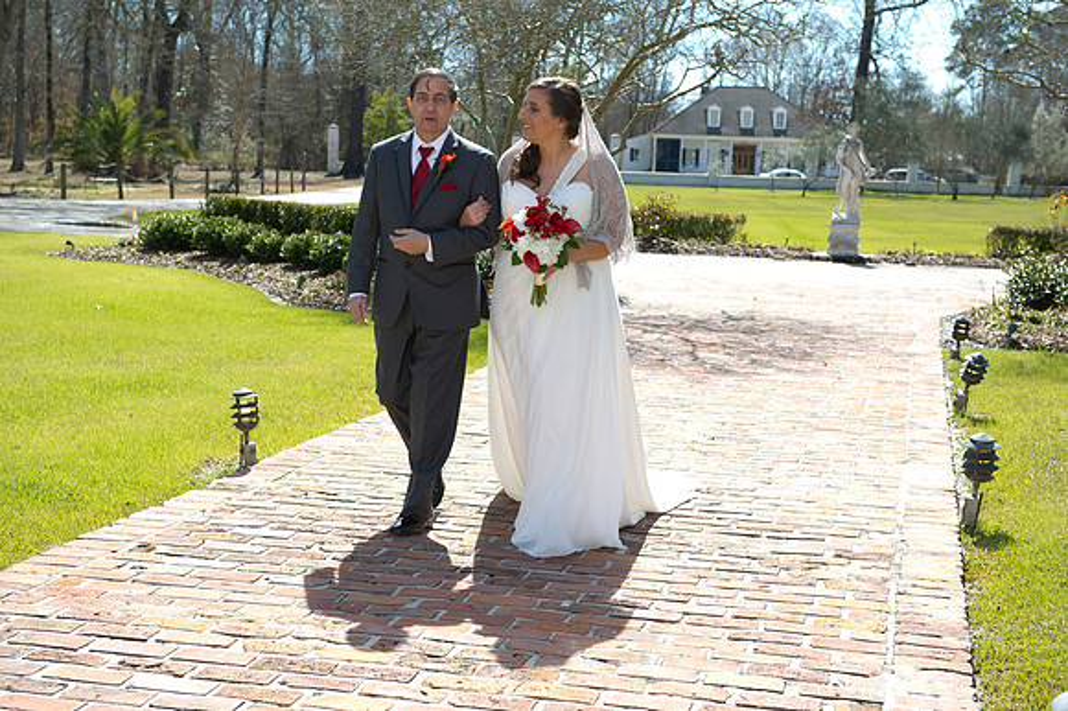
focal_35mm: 56
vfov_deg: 24.2
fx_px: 1660
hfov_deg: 35.7
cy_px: 356
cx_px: 534
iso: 100
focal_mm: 56
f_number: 5.6
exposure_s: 1/250
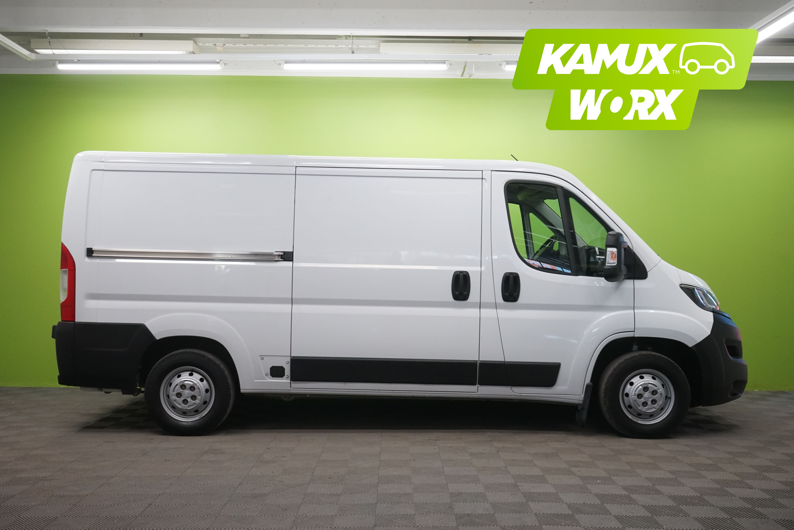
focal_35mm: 35
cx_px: 397
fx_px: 772
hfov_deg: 54.4
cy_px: 265
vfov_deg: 37.9
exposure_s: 1/25
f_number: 9
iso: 2000
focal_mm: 35
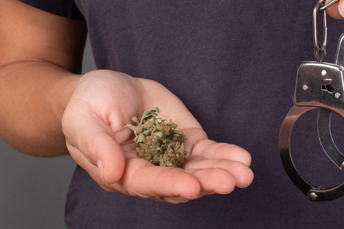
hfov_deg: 24.9
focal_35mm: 81
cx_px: 236
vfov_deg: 16.8
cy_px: 114
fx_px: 774
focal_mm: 35.8
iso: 200
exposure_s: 1/125
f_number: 13
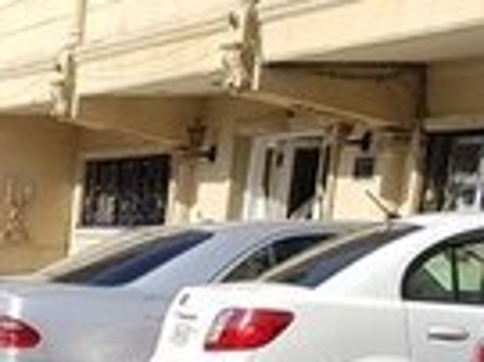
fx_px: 1774
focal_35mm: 127
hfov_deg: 13.2
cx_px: -509
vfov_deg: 10.4
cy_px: 805
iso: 40
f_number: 1.7
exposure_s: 1/1544
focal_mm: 4.2
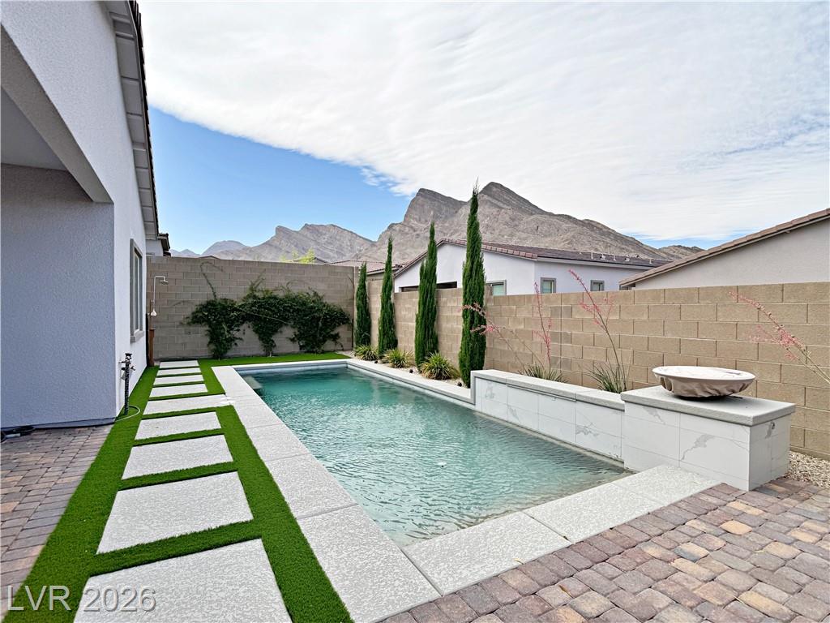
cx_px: 415
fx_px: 575
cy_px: 312
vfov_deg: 56.8
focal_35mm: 24
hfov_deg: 71.6
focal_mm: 6.76
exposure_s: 1/5714
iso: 80
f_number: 1.78
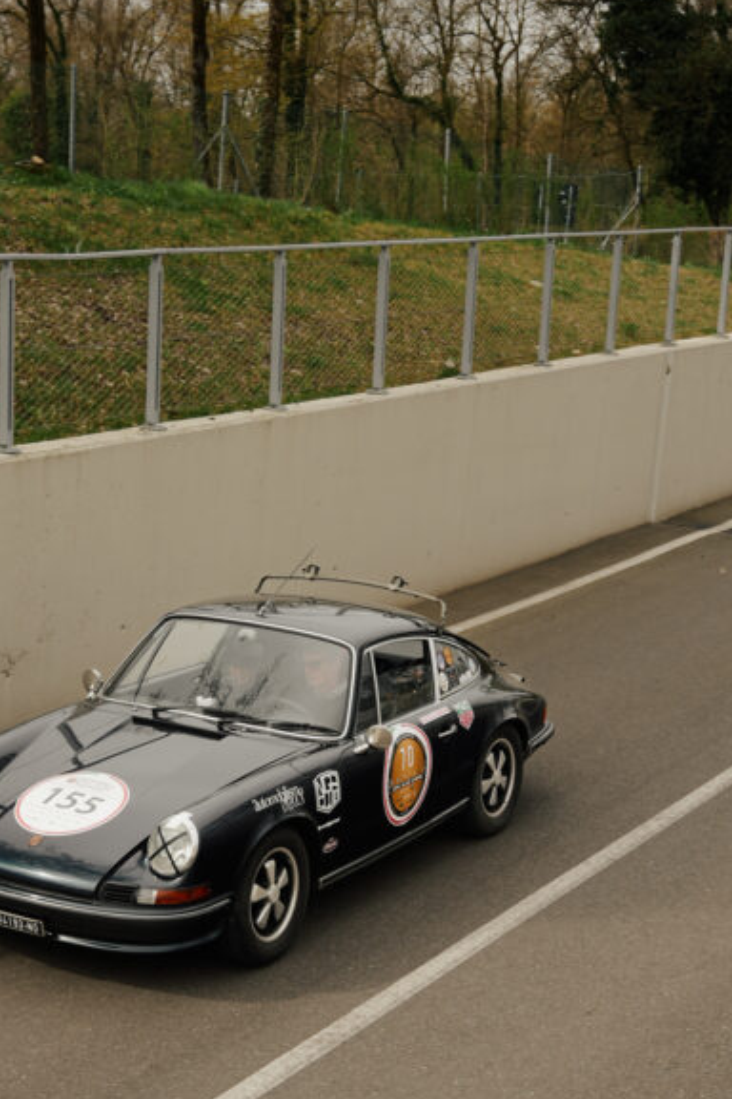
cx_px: 188
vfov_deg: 29.5
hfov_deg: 19.9
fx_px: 2074
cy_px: 700
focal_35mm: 68
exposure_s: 1/640
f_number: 2.8
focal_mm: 28
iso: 100
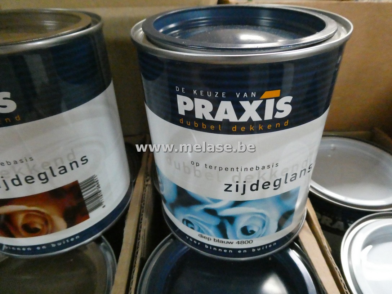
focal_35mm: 24
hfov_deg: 71.6
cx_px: 196
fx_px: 272
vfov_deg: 56.8
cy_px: 147
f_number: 3.3
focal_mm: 4.3
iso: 2500
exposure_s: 1/125
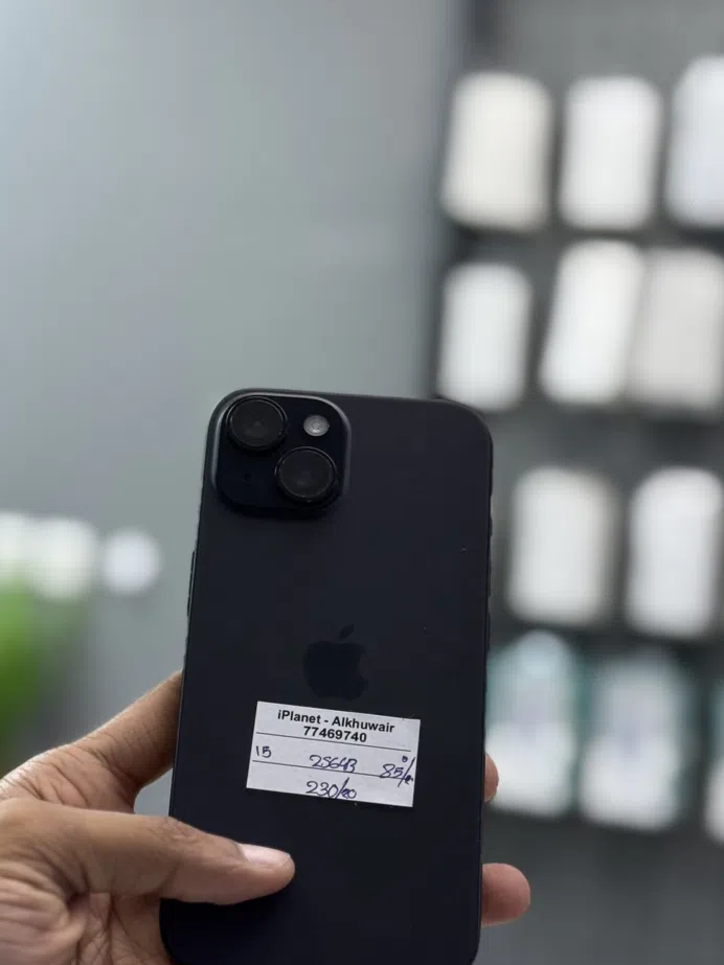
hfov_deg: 20.7
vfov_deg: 27.4
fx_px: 1980
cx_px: 293
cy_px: 547
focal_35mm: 71
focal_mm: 6.76
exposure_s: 1/100
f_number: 1.78
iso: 125
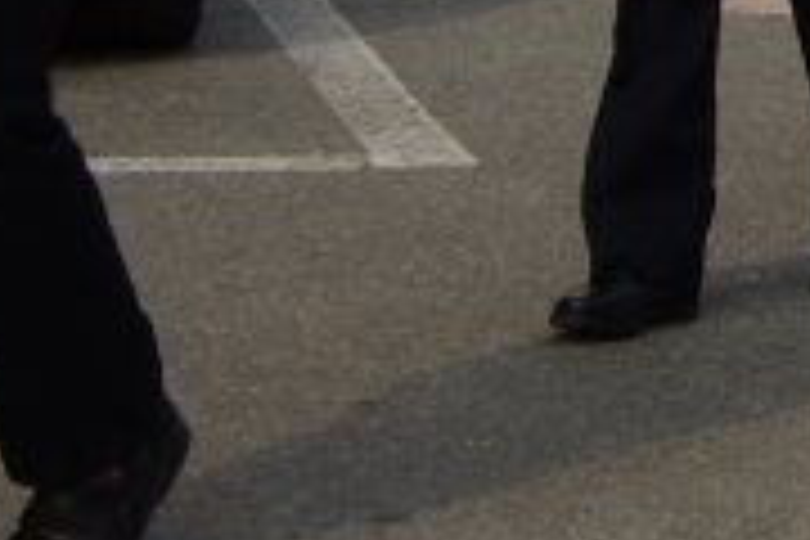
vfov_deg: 4.3
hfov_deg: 6.1
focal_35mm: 317
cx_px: 2200
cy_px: -675
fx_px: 7141
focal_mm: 31
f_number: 11
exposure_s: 1/125
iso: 200
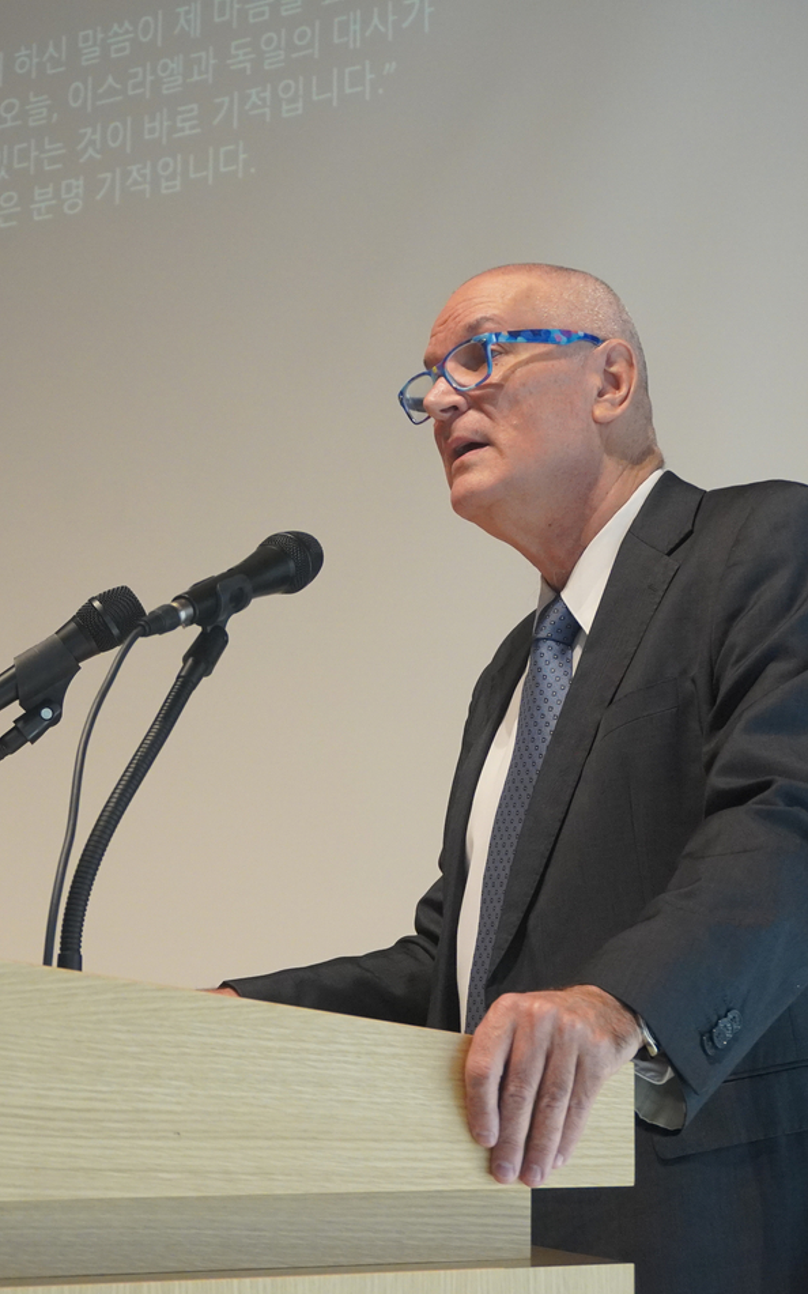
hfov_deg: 18.1
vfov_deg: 28.7
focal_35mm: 72
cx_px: 337
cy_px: 652
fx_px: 2530
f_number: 5
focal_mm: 31
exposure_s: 1/160
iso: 2000
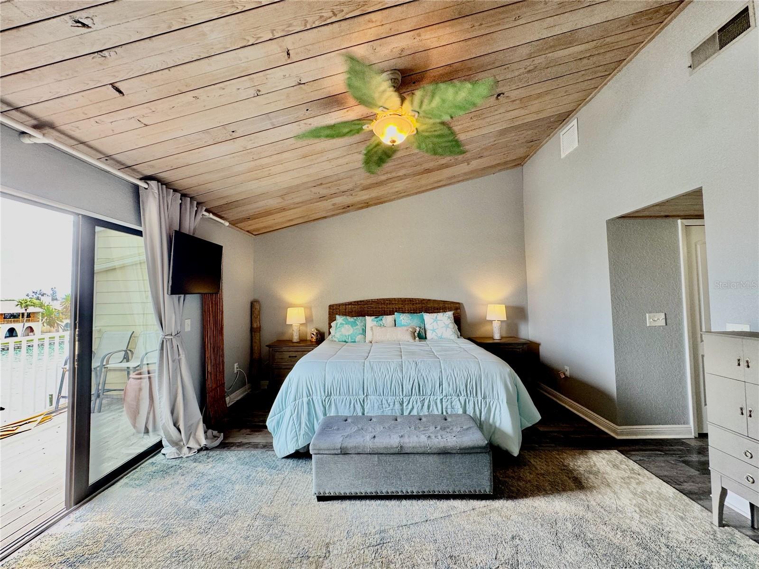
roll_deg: +1.5
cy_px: 284
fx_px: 307
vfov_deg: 85.7
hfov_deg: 102.1
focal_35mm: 14
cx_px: 380
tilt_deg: +0.9
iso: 125
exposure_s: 1/120
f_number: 2.2
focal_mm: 2.22
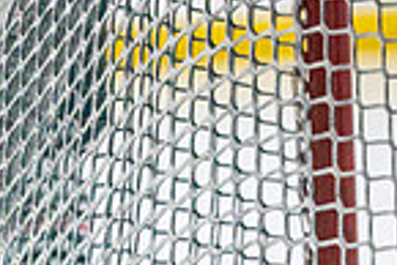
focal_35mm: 800
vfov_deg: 1.7
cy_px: -261
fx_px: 8831
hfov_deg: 2.6
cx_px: 780
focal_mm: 200
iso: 3200
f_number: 2.8
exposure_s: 1/1250
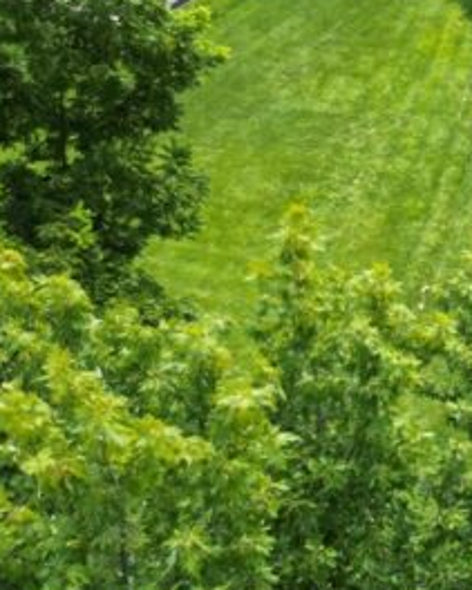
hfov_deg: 17.4
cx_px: 855
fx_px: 1240
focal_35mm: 71
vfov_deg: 26.7
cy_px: 217
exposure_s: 1/725
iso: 100
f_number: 1.7
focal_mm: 6.72
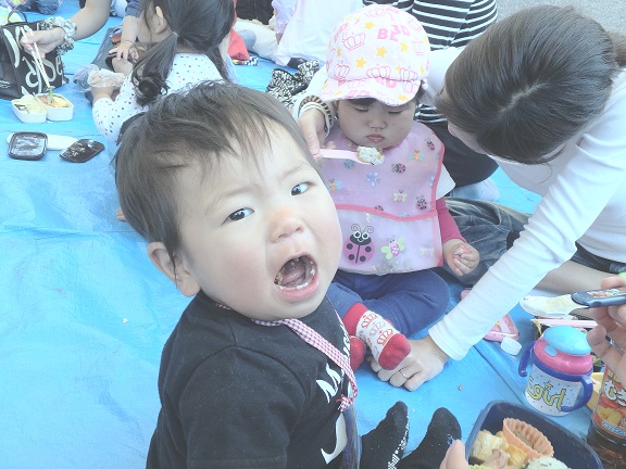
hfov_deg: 51.4
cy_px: 234
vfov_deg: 39.7
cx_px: 313
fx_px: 651
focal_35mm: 36
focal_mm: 6.4
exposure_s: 1/125
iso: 125
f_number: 5
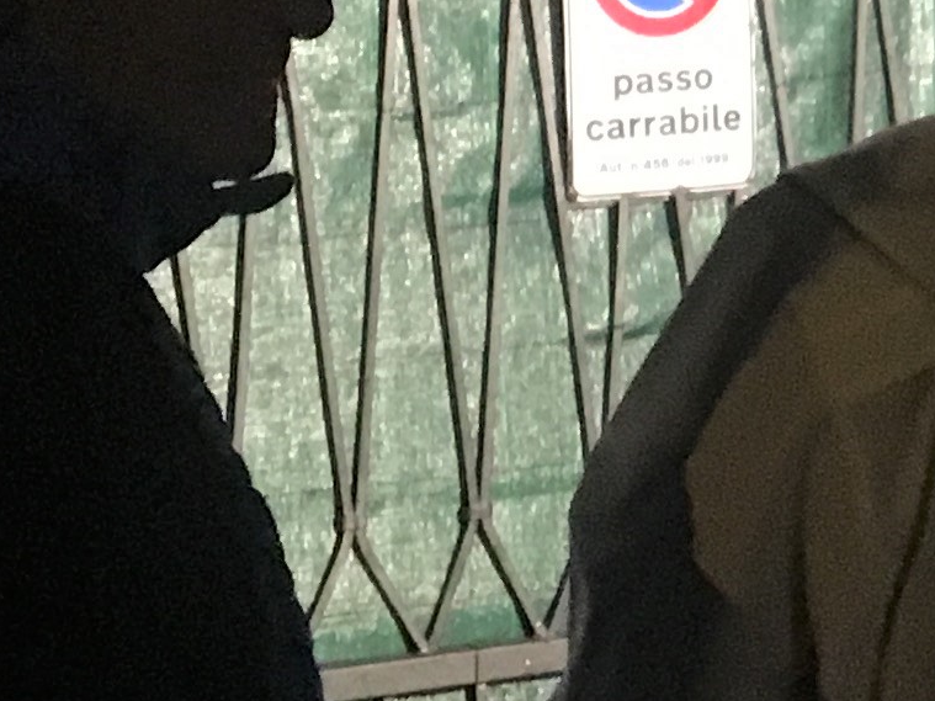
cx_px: 1393
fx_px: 4159
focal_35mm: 154
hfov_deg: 12.2
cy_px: -74
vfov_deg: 9.5
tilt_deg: -1.6
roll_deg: +1.4
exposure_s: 1/17
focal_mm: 4.15
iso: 250
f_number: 2.2
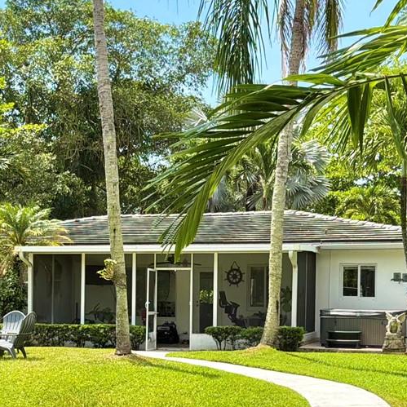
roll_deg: +0.4
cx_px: 143
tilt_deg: -0.6
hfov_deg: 25.3
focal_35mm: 68
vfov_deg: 25.2
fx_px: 905
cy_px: 280
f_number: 1.78
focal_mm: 6.76
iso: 80
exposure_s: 1/3279
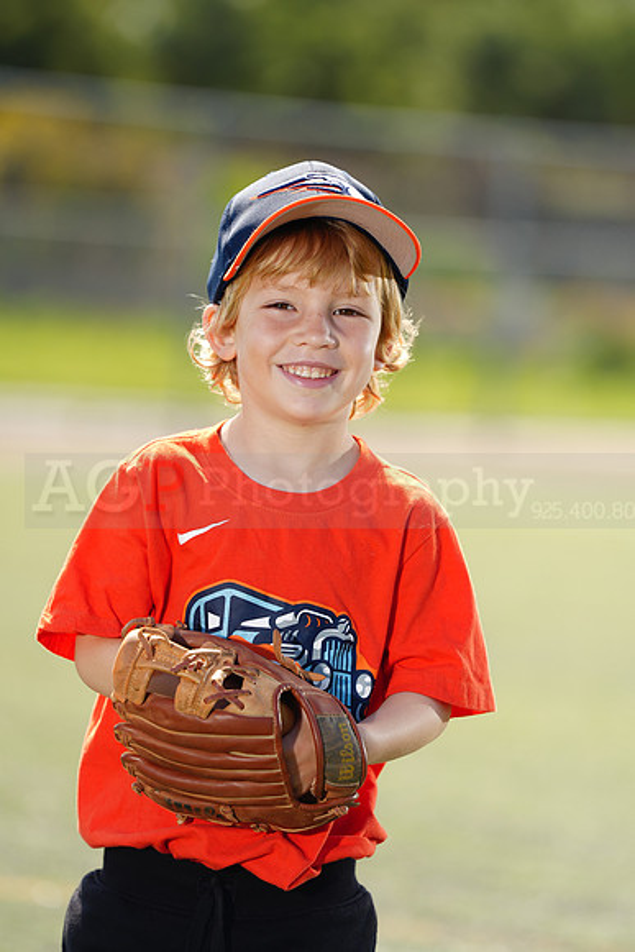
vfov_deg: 10.3
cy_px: 476
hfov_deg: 6.9
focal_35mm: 200
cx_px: 318
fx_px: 5288
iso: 50
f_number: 4
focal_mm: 200
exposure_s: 1/250
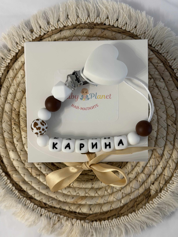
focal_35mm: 48
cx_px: 89
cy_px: 118
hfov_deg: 30.3
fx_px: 329
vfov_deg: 39.7
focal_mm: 6.76
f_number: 1.78
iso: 80
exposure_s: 1/50
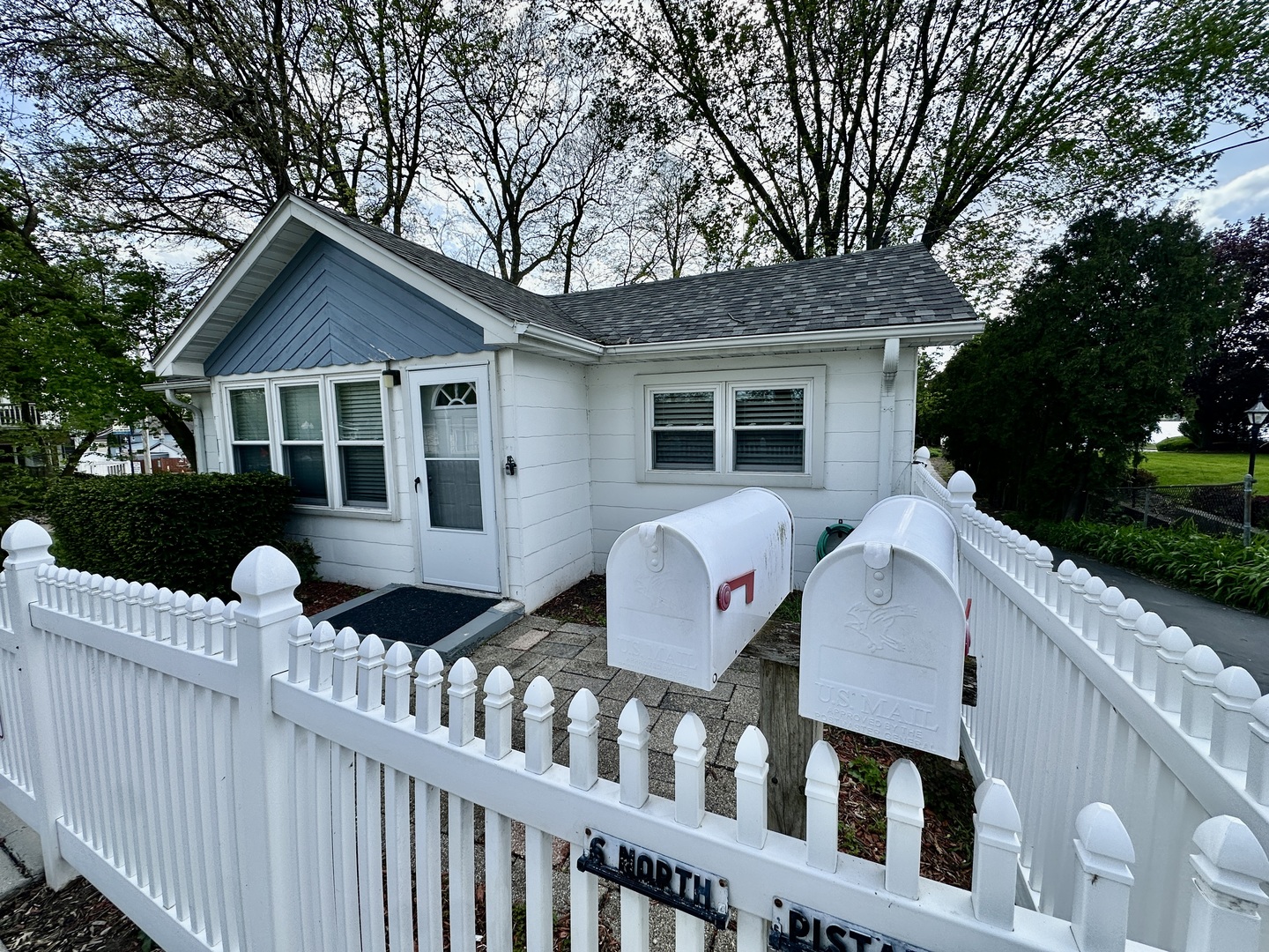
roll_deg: +1.2
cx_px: 634
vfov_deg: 85.7
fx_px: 513
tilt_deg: -7.3
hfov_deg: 102.1
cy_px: 476
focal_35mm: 14
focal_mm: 2.22
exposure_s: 1/801
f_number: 2.2
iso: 40
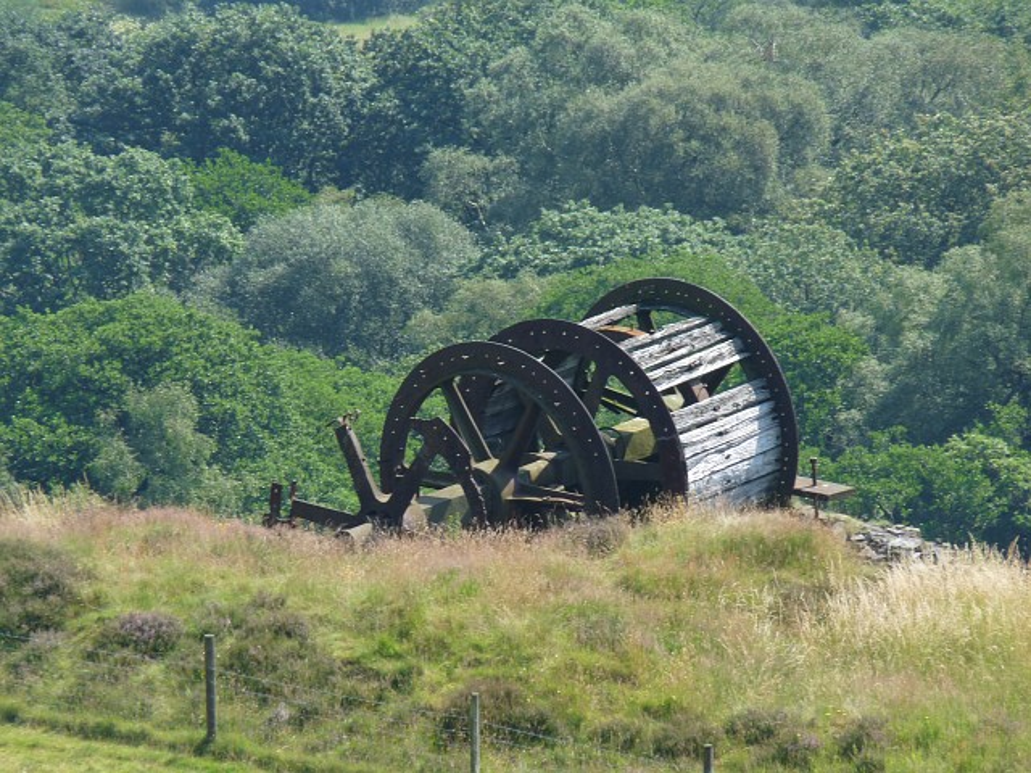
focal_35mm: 358
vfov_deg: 4.2
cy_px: 386
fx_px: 10663
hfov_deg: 5.5
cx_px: 516
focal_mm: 63.6
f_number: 5
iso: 100
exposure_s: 1/200
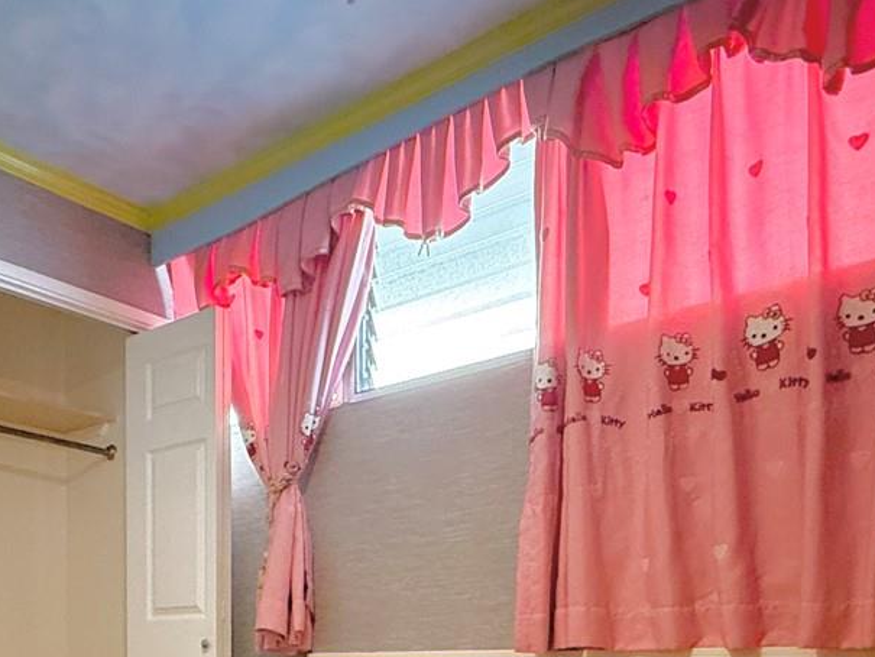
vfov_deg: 34.1
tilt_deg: -1.5
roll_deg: +0.3
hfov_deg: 47.9
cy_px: 705
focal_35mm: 37
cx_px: 200
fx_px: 935
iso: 1000
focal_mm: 2.22
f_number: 2.2
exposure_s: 1/40
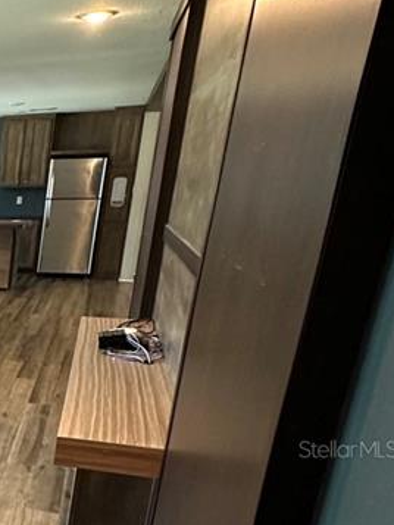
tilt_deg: -20.3
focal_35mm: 47
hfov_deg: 22.5
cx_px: -259
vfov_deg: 38.3
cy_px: 449
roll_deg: +1.1
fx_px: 713
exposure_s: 1/60
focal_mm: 2.22
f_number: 2.2
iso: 400
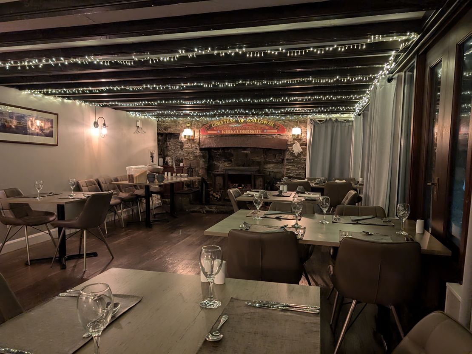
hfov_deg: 71.6
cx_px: 236
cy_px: 177
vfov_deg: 56.8
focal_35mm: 24
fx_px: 327
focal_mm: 6.9
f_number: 1.68
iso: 216
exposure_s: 1/25.1
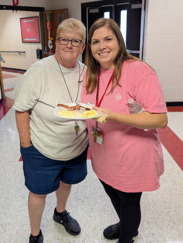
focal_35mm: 24
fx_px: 169
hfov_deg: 56.9
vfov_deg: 71.5
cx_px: 92
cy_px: 122
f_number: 1.68
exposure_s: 1/120
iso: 267
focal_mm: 6.9
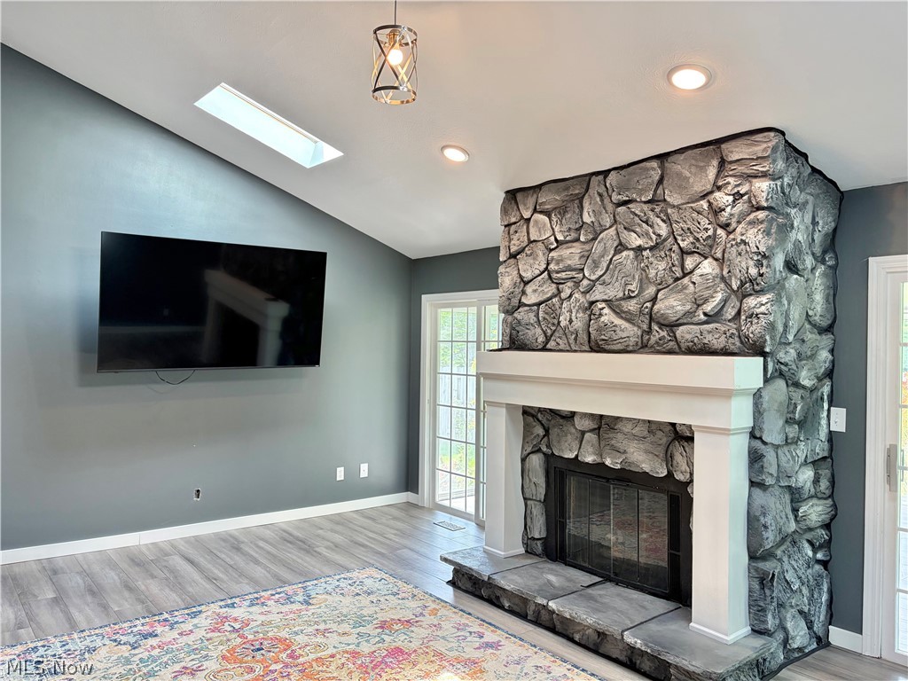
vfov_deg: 53.1
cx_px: 454
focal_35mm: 26
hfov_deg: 67.3
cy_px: 340
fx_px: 682
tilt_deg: -0.5
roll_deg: -0.4
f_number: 1.6
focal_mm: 5.96
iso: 160
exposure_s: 1/60
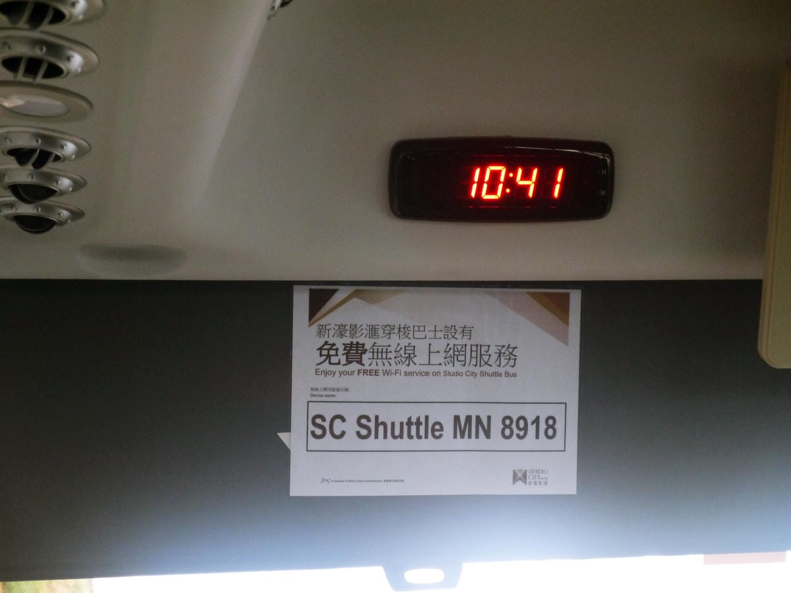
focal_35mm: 84
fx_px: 1919
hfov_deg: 23.3
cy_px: 296
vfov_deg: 17.6
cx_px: 396
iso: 1600
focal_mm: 42
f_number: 5.6
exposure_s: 1/20
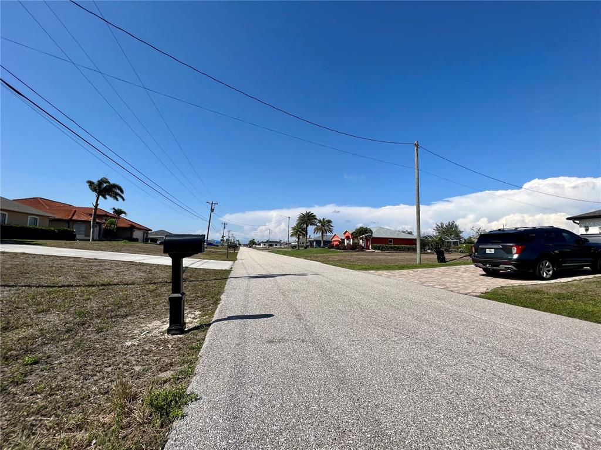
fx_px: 226
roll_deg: -1.8
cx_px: 300
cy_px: 225
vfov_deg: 89.9
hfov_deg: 106.2
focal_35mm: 13
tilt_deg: +4.1
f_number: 1.8
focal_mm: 1.57
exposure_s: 1/3215
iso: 32
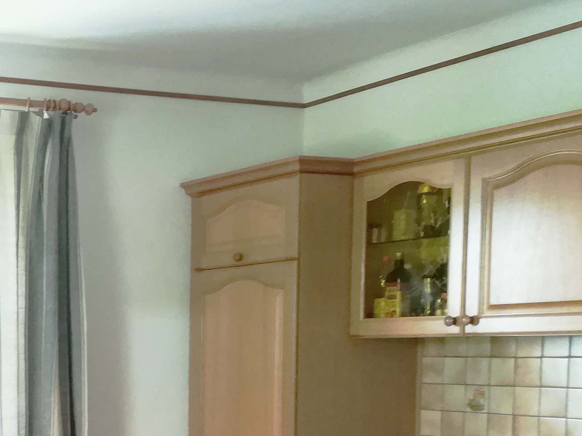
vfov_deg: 22.5
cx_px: -70
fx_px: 1042
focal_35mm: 62
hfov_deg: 28.2
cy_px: 466
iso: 125
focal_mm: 3.83
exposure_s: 1/33.3
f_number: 2.2
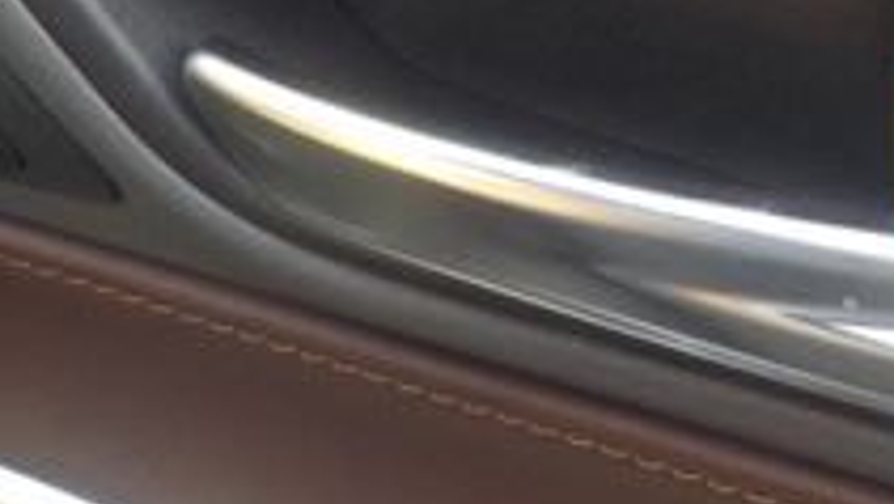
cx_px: 470
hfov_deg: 21.6
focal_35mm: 99
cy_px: -89
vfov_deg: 12.0
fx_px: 2348
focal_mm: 4.1
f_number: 3.3
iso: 140
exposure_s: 1/30
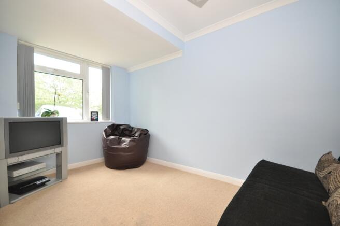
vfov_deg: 77.2
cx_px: 170
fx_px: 142
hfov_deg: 100.4
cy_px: 113
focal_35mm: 15
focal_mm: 10
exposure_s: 1/20
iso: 200
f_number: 4
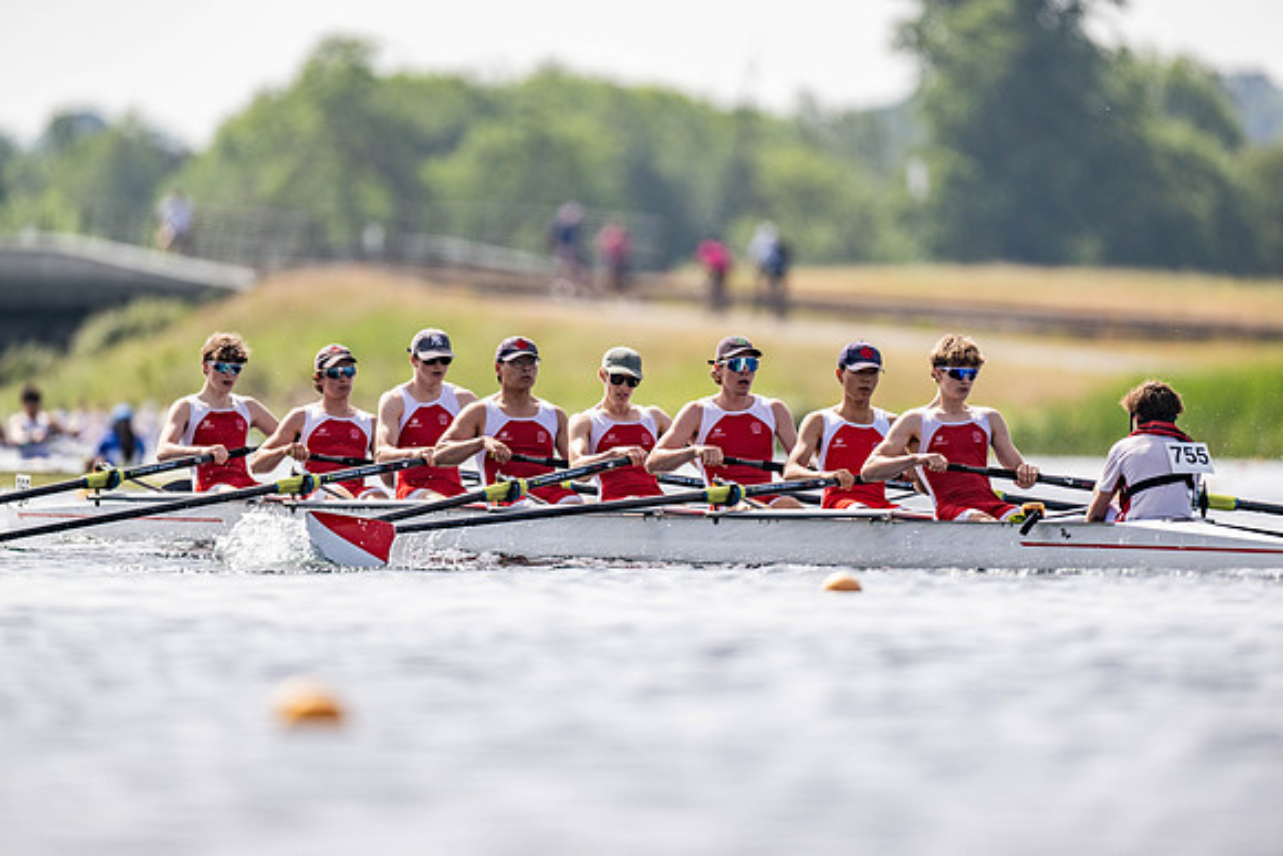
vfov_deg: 2.3
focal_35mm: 600
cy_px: 428
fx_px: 21387
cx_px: 642
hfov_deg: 3.4
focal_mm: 600
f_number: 4
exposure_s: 1/2500
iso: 140
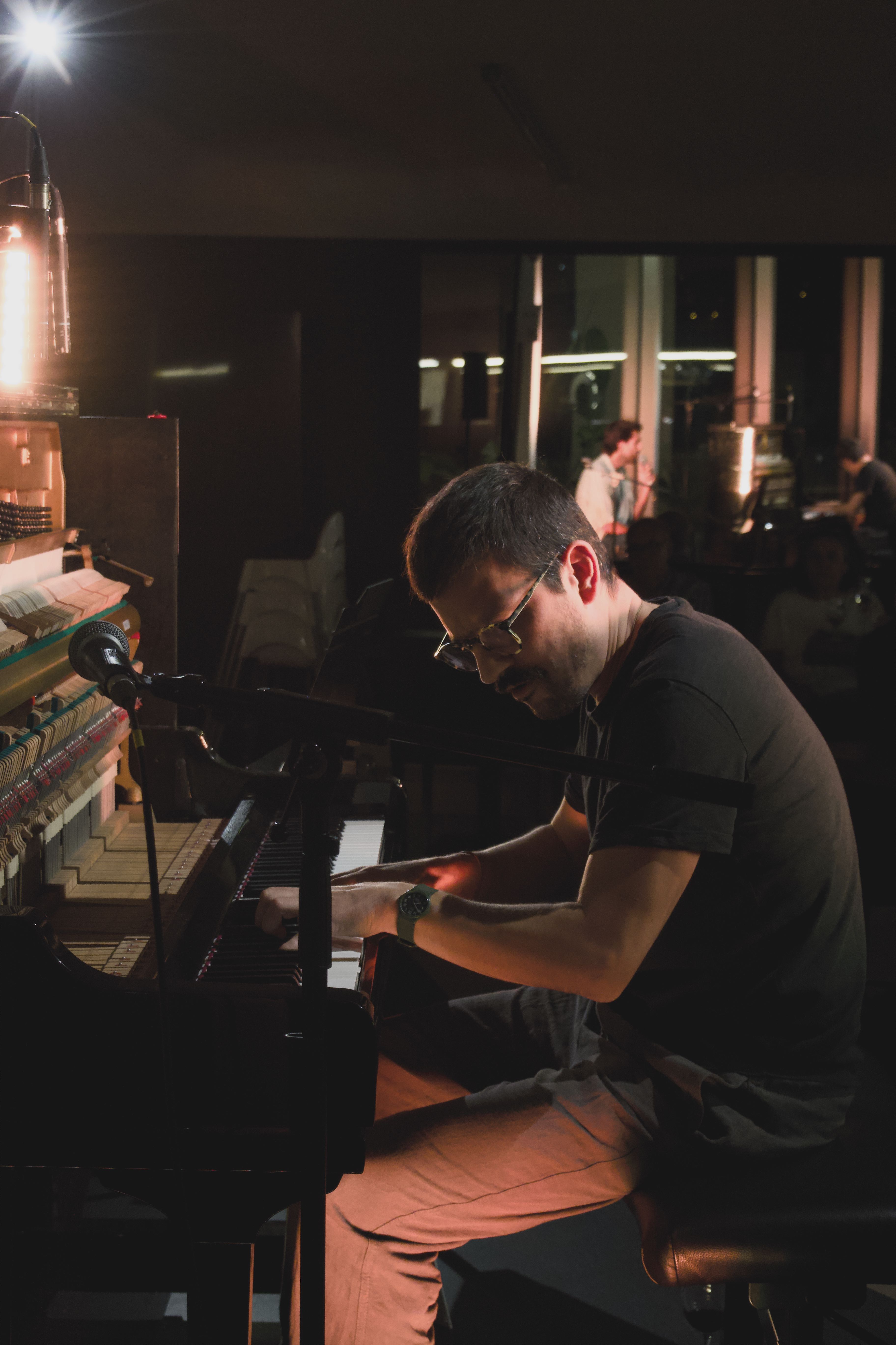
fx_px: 2688
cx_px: 448
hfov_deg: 18.9
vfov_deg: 28.1
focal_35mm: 72
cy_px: 672
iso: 1250
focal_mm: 26.37
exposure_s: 1/125
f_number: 4
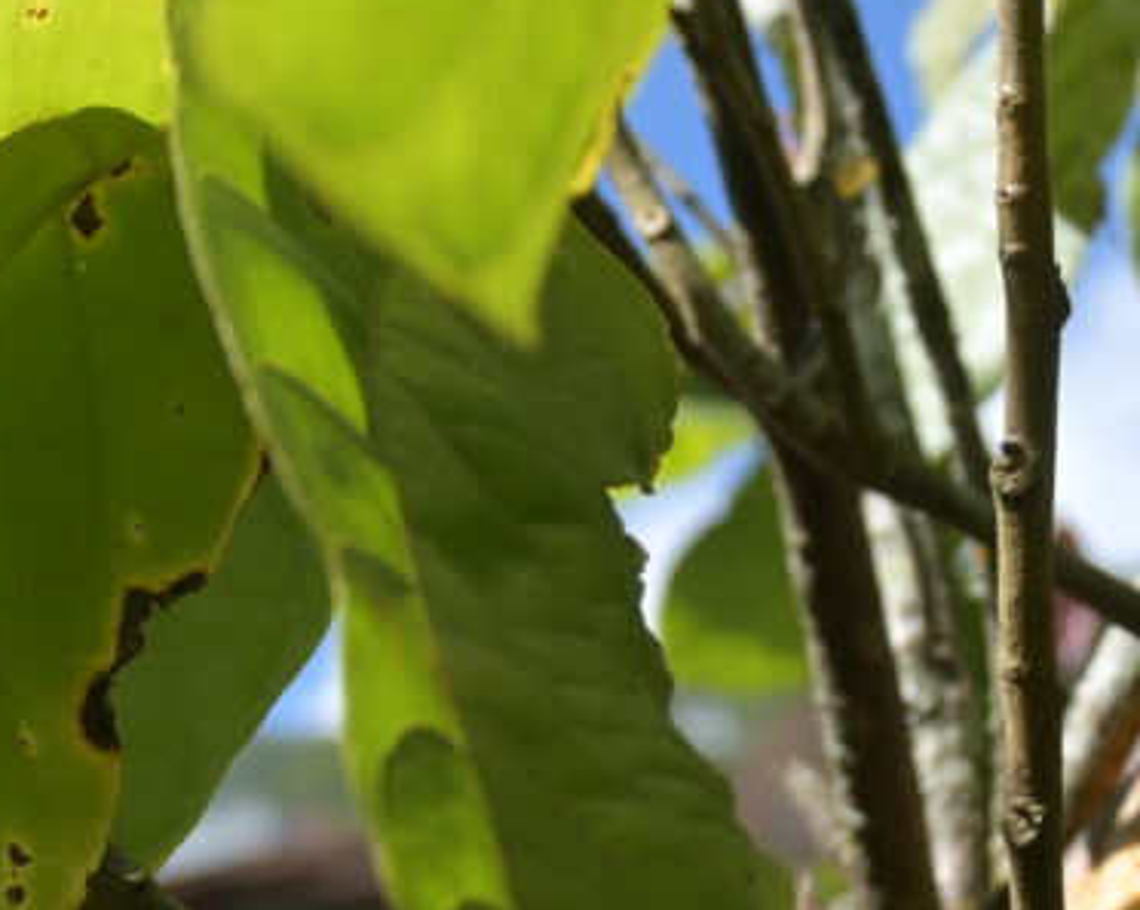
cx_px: 527
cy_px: 1553
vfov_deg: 11.1
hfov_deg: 14.7
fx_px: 4413
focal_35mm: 131
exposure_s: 1/800
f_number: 4
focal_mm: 22.5
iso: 110
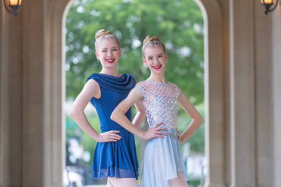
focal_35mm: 143
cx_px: 141
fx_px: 1112
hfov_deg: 14.4
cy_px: 93
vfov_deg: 9.6
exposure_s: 1/320
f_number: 2.8
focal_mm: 137
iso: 800
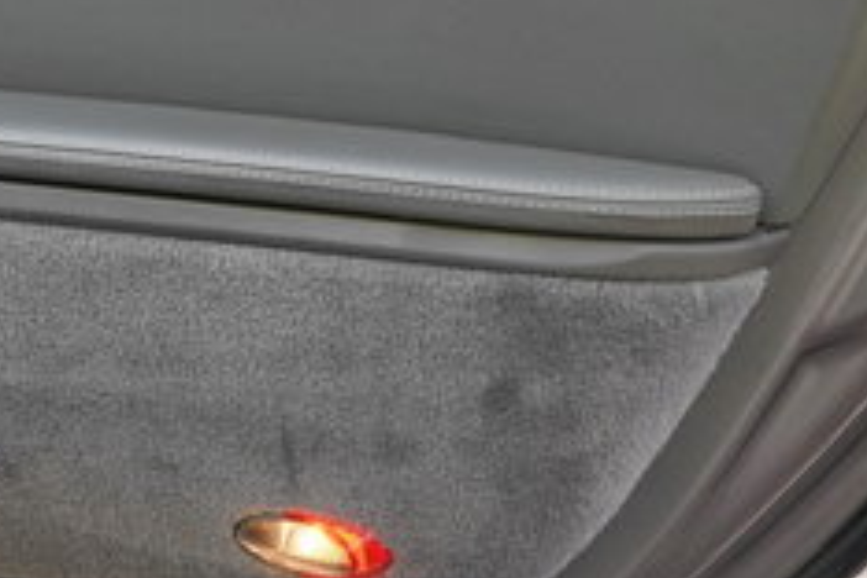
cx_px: -115
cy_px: -178
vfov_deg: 9.1
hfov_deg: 13.6
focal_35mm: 148
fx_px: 3564
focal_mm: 45
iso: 500
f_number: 6.3
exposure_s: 1/50
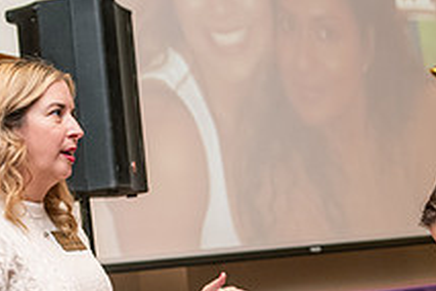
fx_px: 1453
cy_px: 296
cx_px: 280
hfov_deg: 17.0
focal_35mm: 120
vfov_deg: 11.3
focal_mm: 44
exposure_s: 1/160
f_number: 3.5
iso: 1600
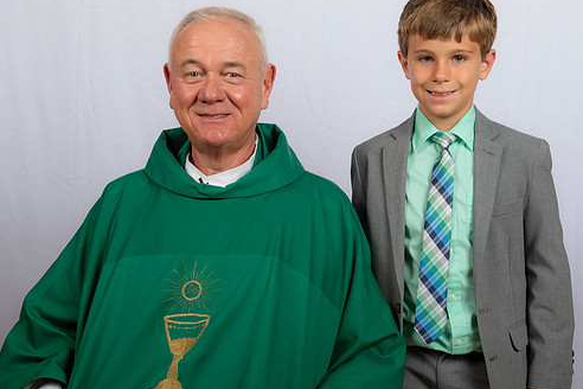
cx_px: 325
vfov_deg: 20.6
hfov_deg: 30.5
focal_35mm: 66
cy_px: 223
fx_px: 1069
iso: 320
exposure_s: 1/200
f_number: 8
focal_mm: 56
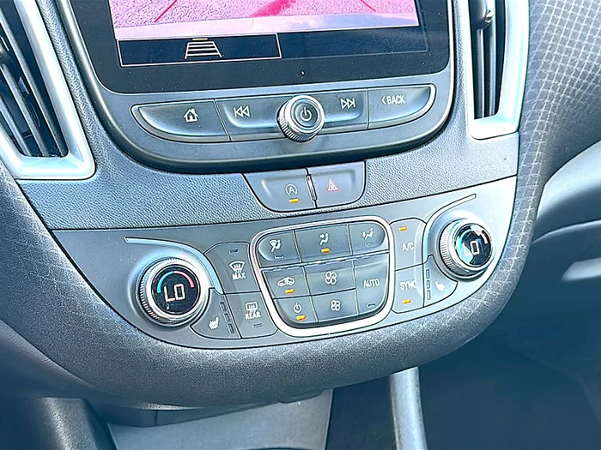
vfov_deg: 32.2
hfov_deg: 42.1
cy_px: 225
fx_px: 781
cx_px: 300
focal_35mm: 45
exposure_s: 1/76
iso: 64
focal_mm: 6.86
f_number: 1.78
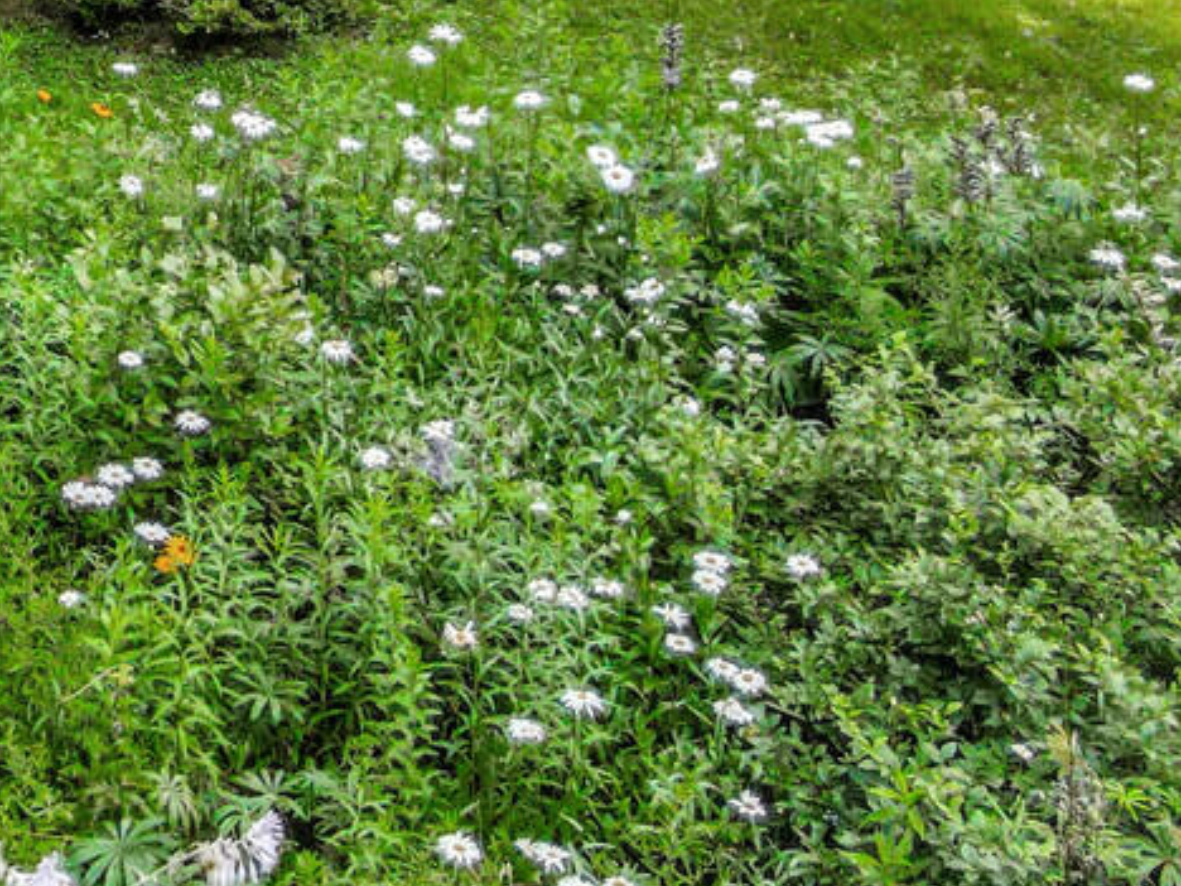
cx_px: -755
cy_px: -346
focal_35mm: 82
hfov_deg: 19.6
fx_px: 2798
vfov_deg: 16.7
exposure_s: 1/200
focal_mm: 4.5
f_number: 2.8
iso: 200
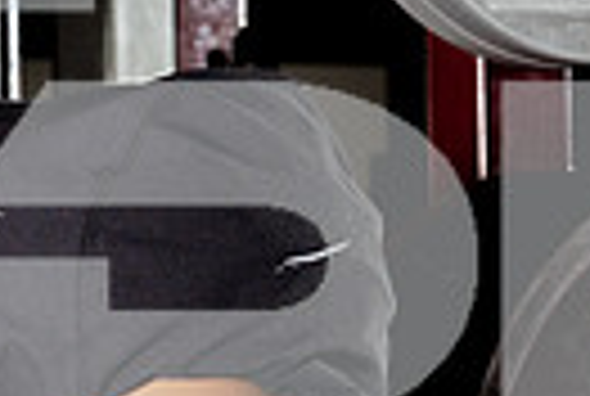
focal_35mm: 309
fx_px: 5076
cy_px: 322
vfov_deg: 4.5
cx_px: -126
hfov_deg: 6.6
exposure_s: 1/250
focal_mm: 70
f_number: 8
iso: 200
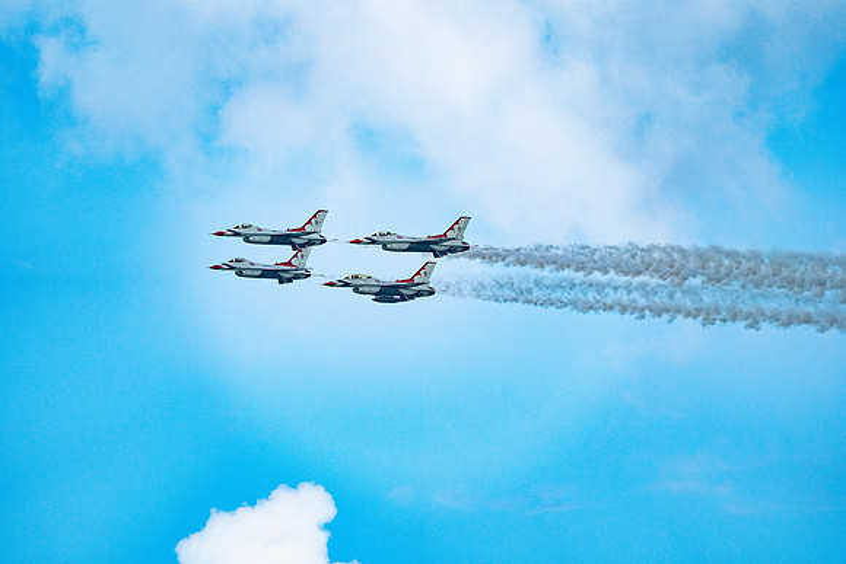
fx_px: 9402
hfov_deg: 5.2
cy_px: 282
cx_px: 423
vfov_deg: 3.4
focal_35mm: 400
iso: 640
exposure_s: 1/1250
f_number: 9
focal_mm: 400
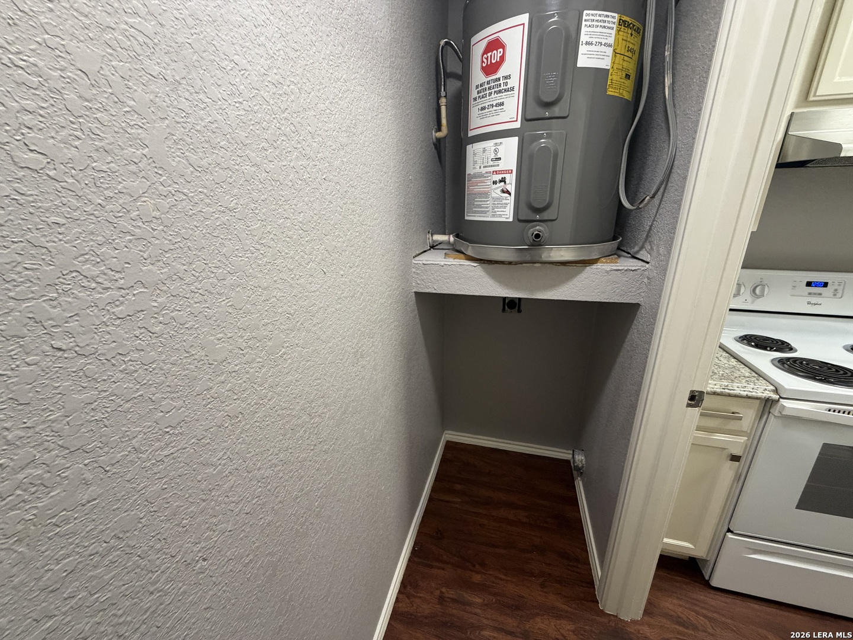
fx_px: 345
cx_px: 426
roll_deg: +0.5
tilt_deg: -18.3
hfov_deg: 102.1
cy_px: 320
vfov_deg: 85.7
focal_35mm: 14
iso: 320
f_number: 2.2
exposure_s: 1/60
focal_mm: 2.22
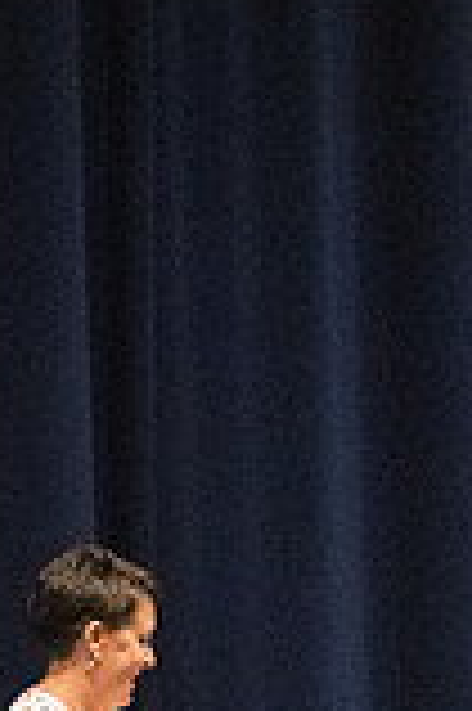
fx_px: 10110
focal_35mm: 513
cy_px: 999
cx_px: 326
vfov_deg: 4.0
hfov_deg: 2.7
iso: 8000
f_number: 4.5
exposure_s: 1/250
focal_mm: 120
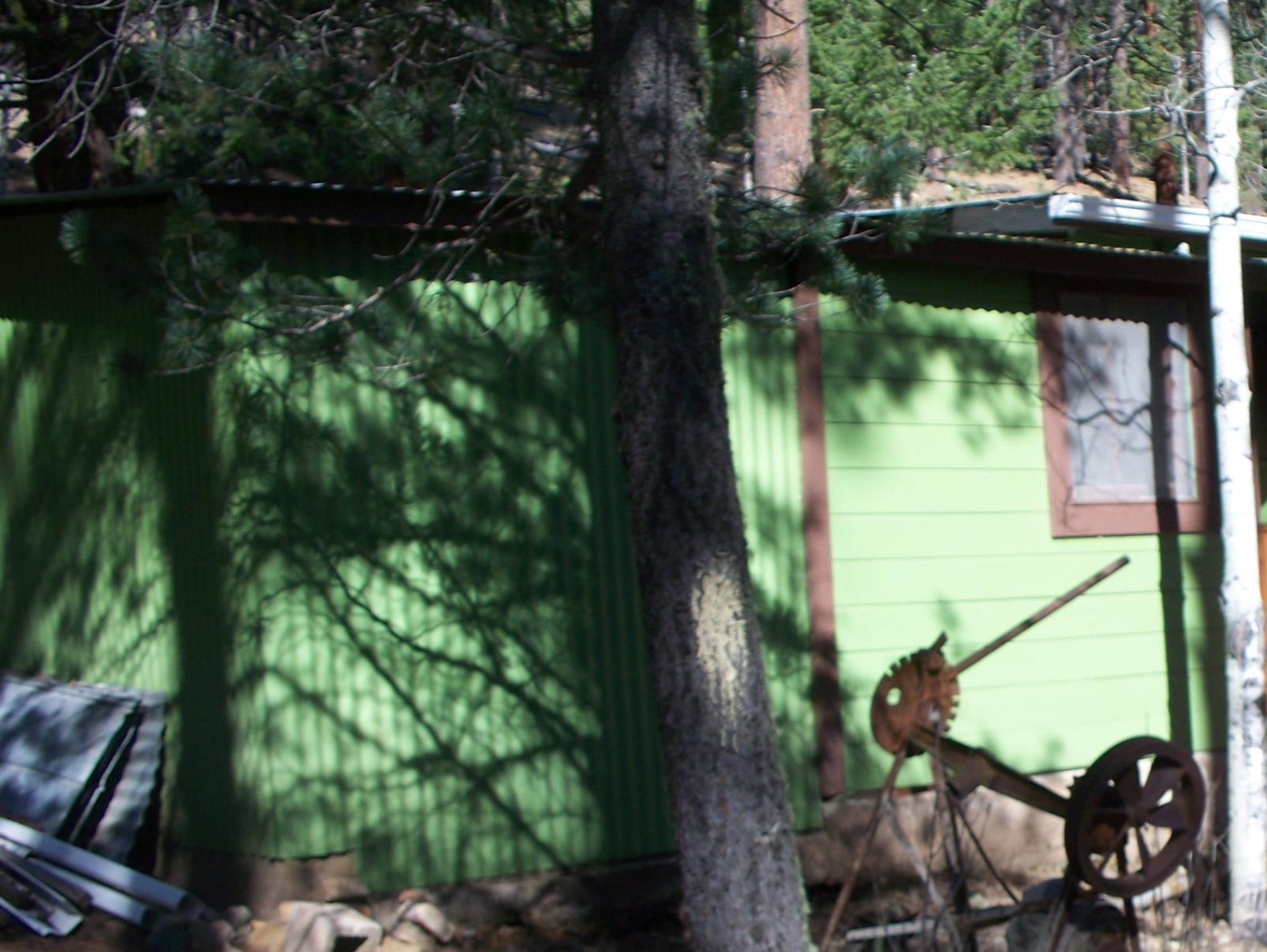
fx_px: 2454
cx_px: 1149
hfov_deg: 27.8
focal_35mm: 67
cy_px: 660
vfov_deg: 21.8
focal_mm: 7.54
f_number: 2.8
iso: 64
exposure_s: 1/400
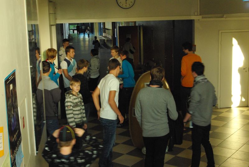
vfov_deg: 26.1
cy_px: 84
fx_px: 360
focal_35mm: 52
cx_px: 124
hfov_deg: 38.1
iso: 1600
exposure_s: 1/15
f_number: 16
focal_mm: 35
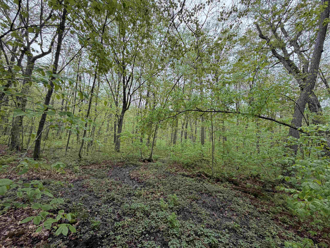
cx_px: 165
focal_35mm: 14
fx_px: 133
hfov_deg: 102.1
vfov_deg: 85.7
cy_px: 124
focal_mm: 2.22
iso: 50
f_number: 2.2
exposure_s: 1/127
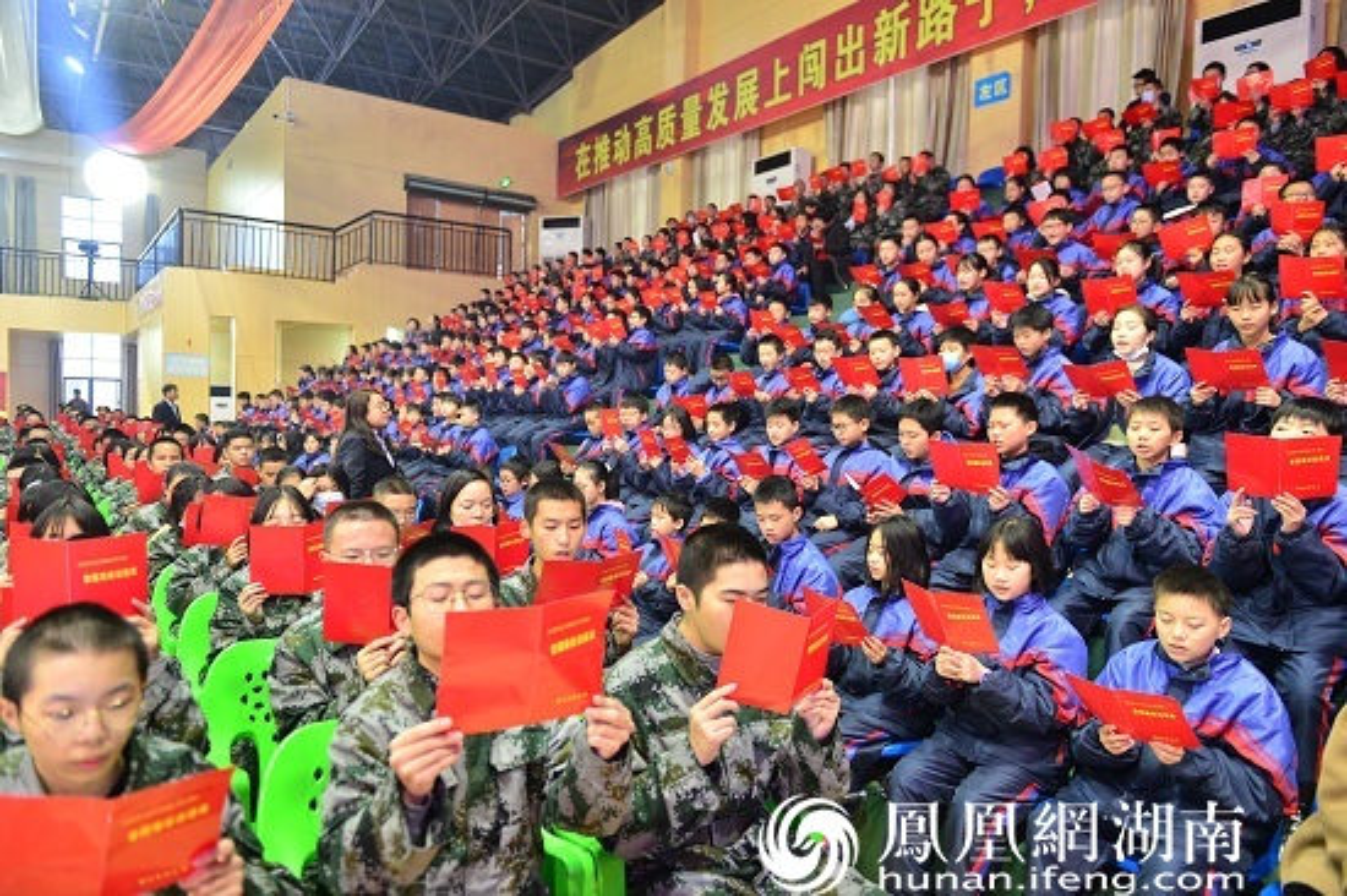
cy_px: 448
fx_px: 897
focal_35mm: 24
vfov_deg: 53.1
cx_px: 674
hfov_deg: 73.8
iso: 800
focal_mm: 24
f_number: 2.8
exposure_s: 1/30
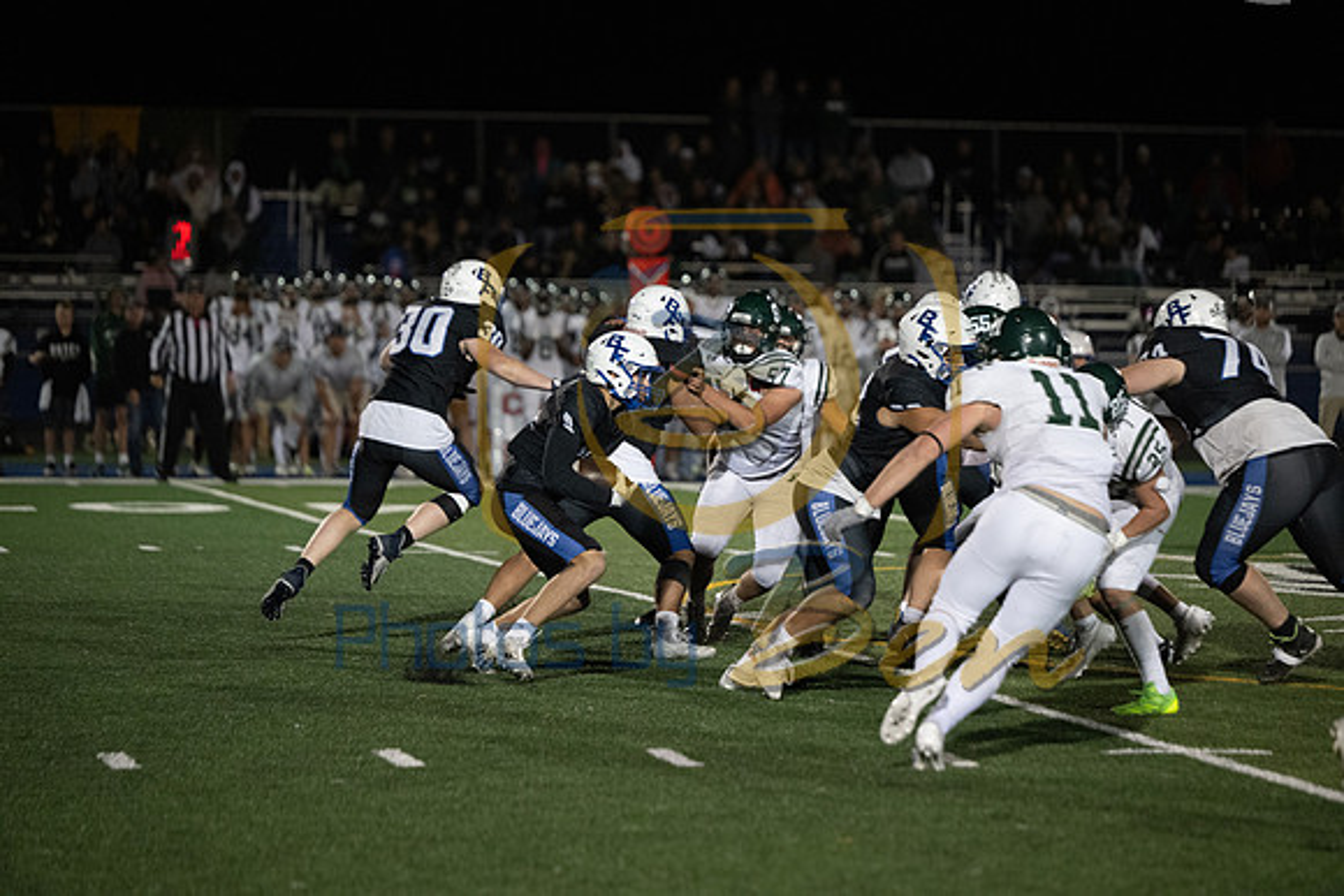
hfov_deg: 13.2
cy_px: 448
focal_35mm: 155
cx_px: 672
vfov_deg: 8.9
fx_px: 5788
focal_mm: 155
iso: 5000
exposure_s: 1/1250
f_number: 2.8
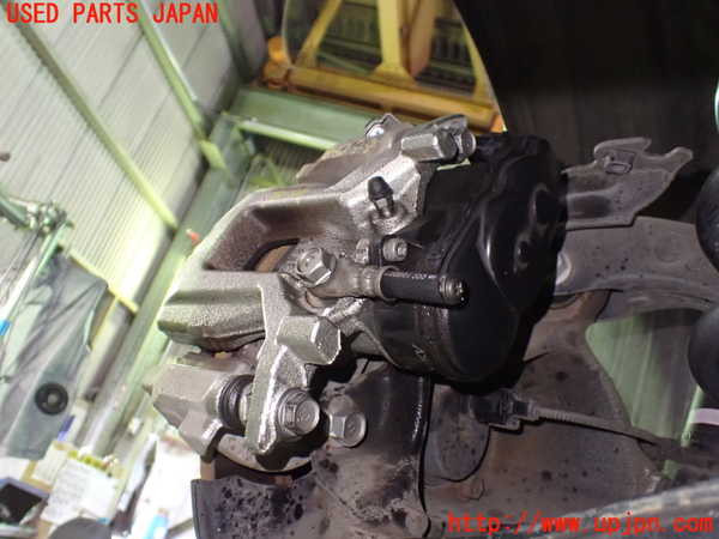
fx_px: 665
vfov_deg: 44.2
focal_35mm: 32
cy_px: 270
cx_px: 360
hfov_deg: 56.8
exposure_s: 1/30
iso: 1250
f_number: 2.4
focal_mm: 5.79
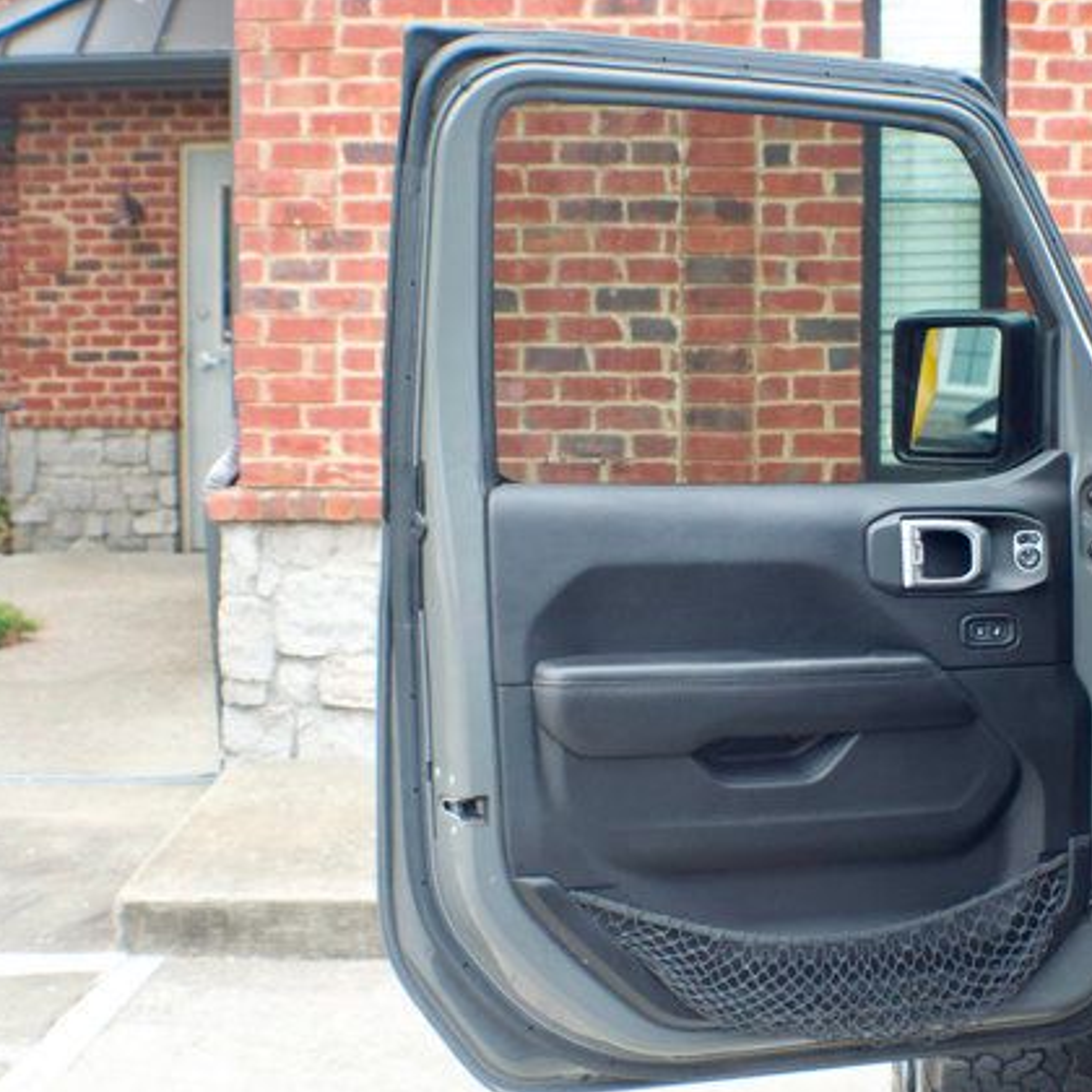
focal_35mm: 97
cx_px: 775
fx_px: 3462
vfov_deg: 17.9
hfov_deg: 17.9
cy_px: 547
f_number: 6.3
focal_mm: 50
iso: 1250
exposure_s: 1/160
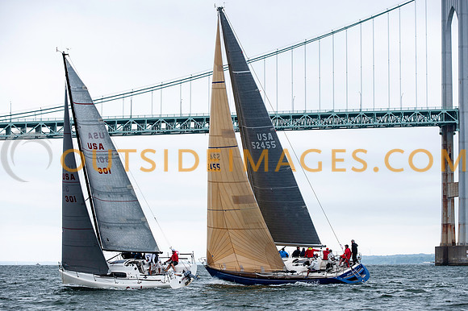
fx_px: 1604
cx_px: 234
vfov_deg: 11.1
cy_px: 171
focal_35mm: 123
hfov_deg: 16.6
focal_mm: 112
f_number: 5
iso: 250
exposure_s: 1/800
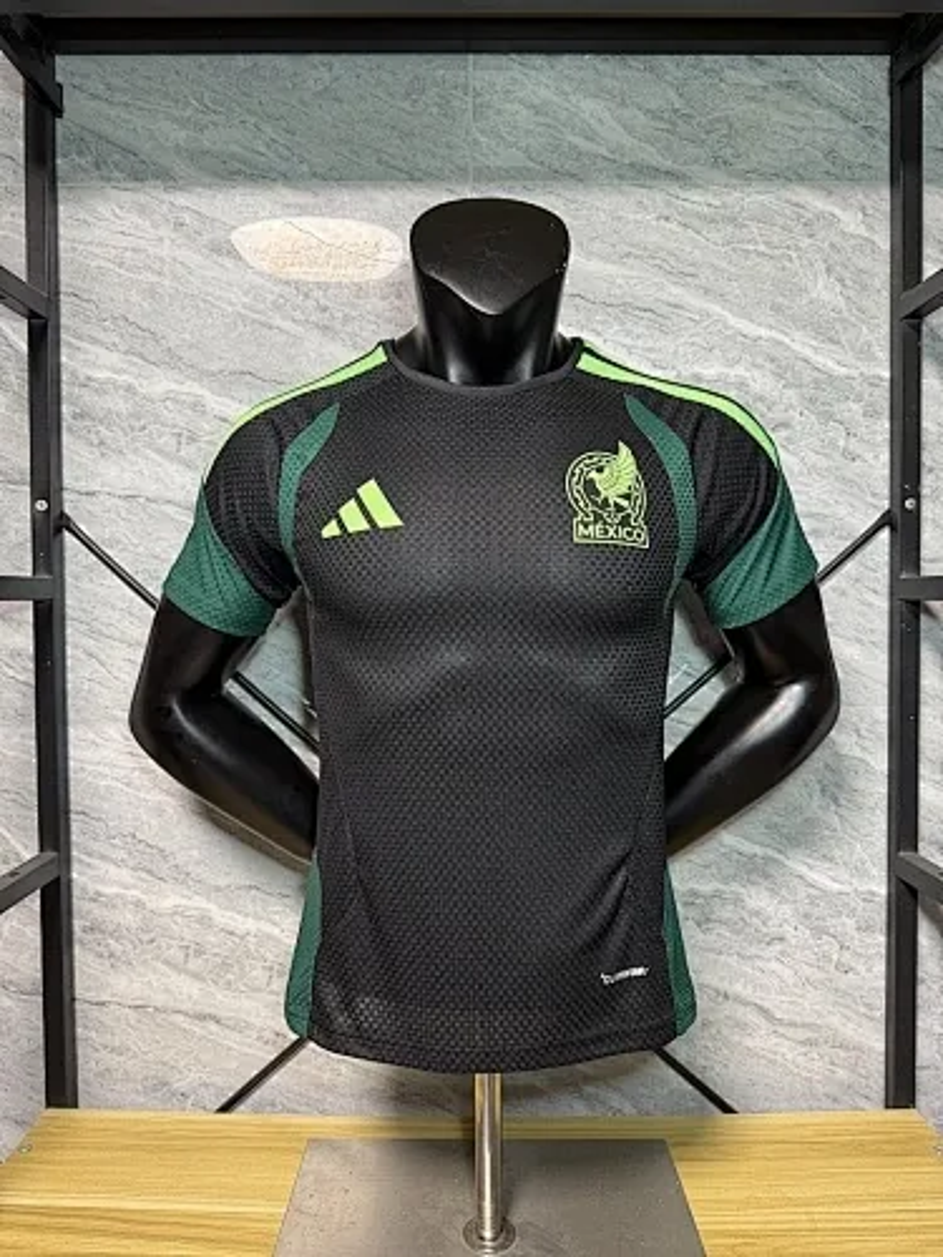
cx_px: 472
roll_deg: -0.2
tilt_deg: -1.8
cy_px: 628
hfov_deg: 56.8
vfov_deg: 71.6
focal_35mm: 24
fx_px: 872
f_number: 1.78
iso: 250
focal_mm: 6.76
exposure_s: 1/50
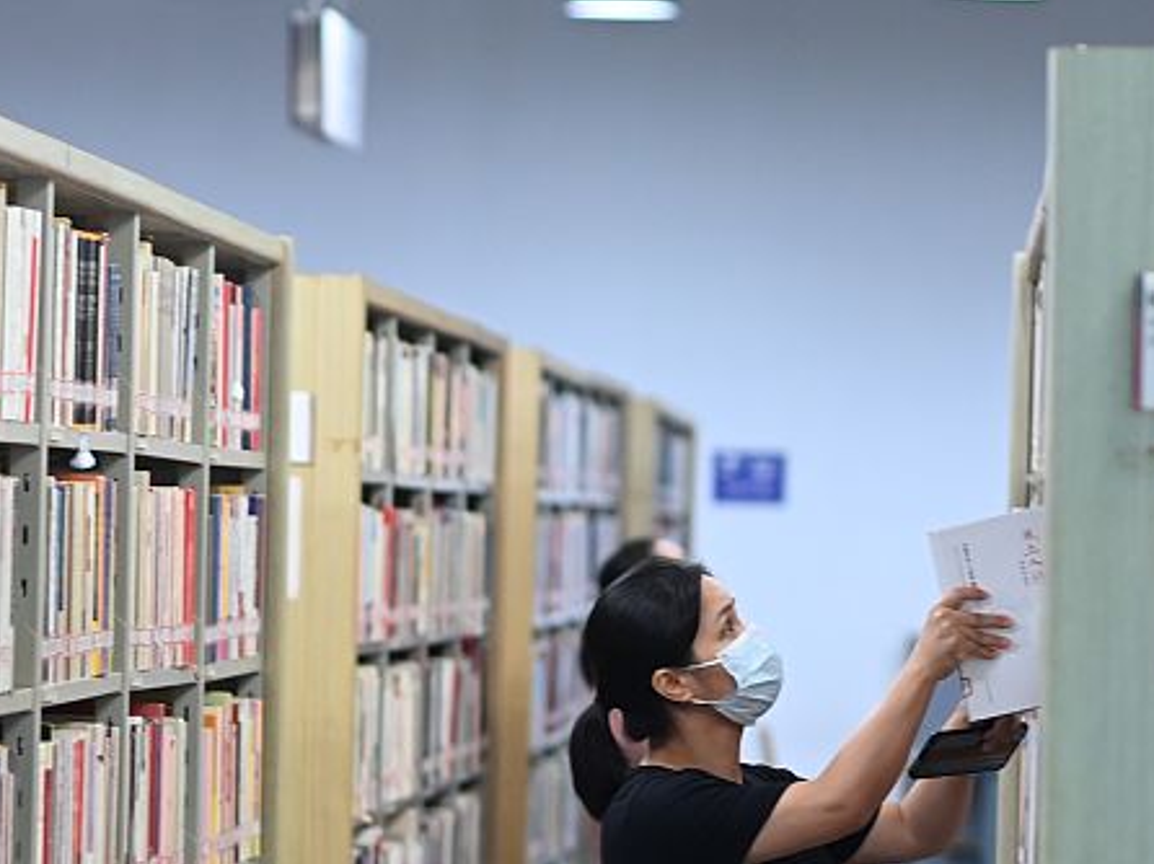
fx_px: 7330
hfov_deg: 8.9
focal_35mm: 220
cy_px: 660
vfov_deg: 6.7
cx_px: -155
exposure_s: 1/200
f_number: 2.5
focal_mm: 85
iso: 1600
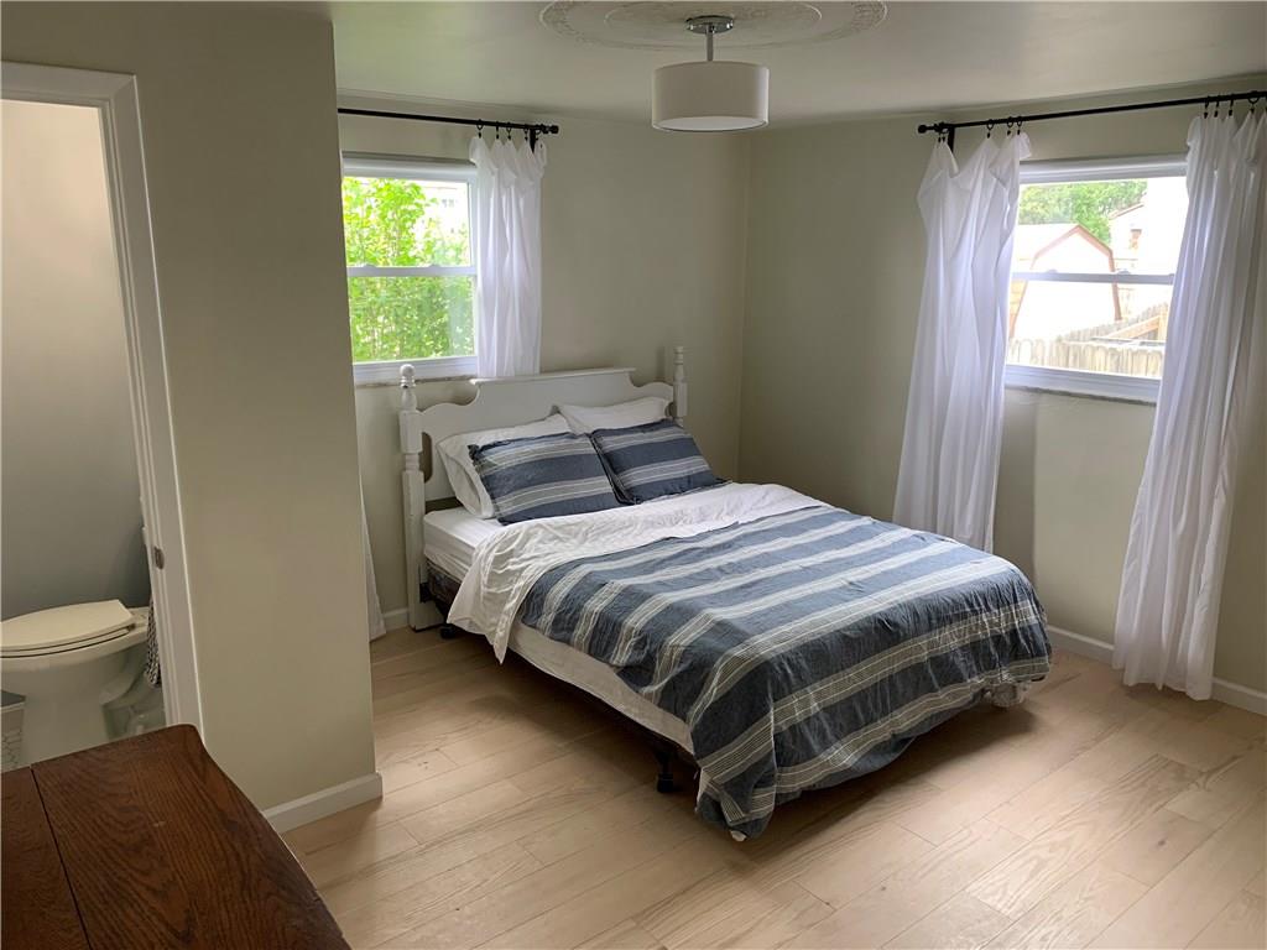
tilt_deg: -13.5
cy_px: 475
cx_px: 634
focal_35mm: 26
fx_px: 952
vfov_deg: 53.1
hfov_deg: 67.3
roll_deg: +0.0
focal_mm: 4.25
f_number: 1.8
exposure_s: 1/87
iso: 100
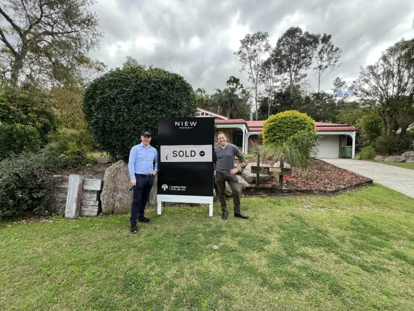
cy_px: 156
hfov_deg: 106.2
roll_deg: -2.7
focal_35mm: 13
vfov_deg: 89.9
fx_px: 155
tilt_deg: -1.1
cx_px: 207
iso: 32
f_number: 1.8
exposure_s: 1/225
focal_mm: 1.57
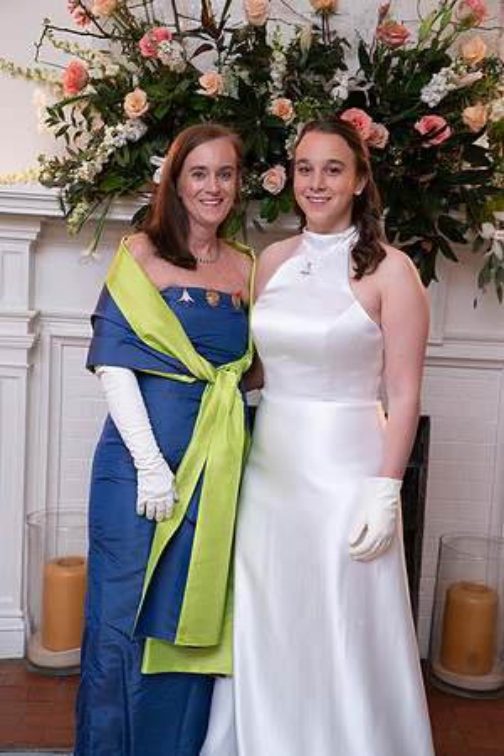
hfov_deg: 24.6
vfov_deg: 36.2
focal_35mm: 55
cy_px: 378
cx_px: 252
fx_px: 1155
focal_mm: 55
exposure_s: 1/80
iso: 800
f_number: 4.5
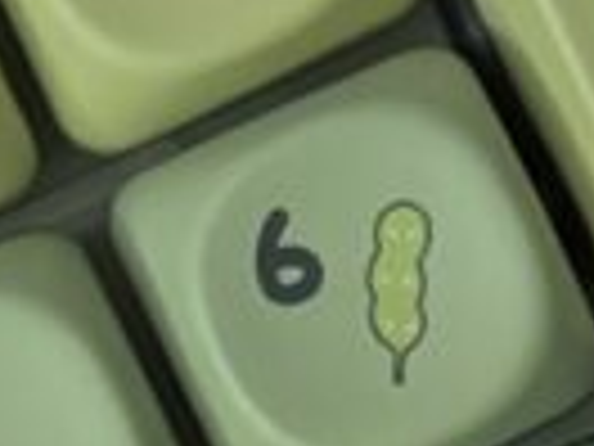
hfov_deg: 5.2
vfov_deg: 3.9
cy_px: 74
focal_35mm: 380
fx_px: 6521
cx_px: 522
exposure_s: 1/44.2
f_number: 1.68
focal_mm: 6.9
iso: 189
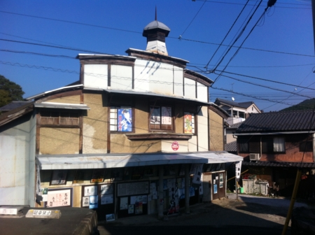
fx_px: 318
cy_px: 118
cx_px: 158
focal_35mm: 35
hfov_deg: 52.7
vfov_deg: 40.6
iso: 80
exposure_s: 1/1588
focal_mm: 3.85
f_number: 2.8
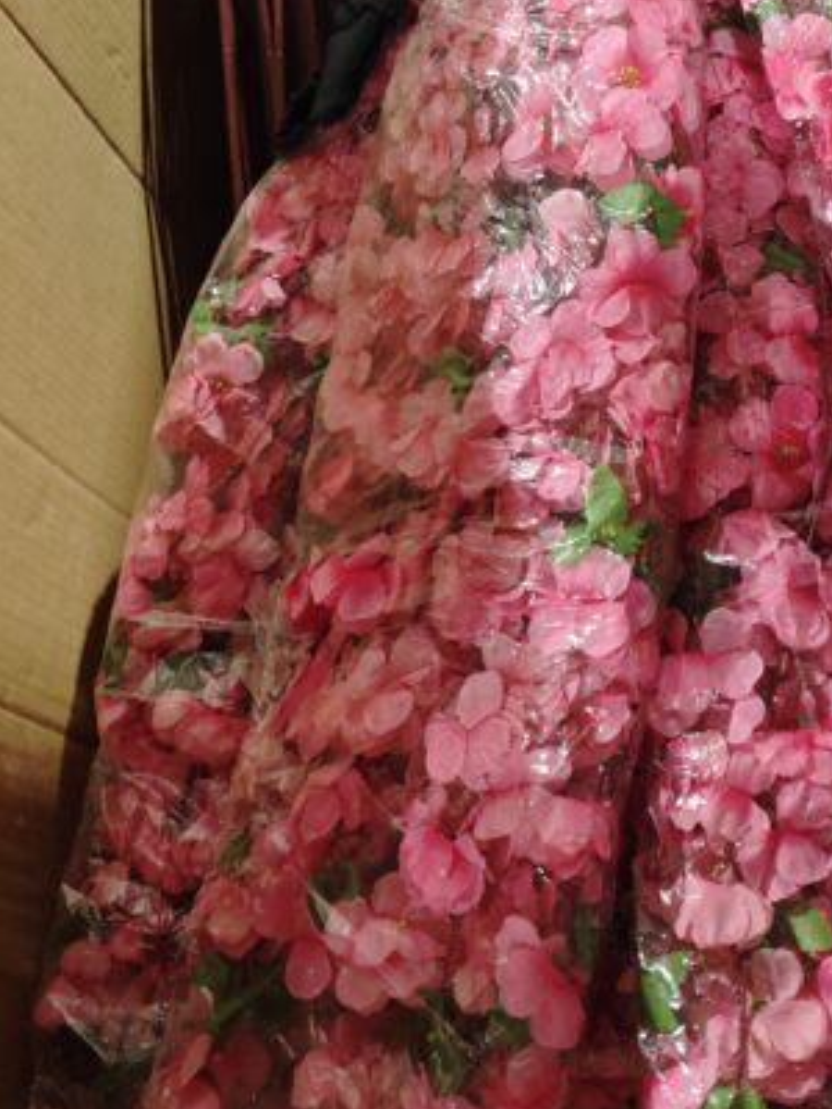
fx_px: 1474
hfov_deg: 30.2
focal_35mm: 46
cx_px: 740
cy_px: 200
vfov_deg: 39.4
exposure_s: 1/33.3
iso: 640
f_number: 1.6
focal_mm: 6.55
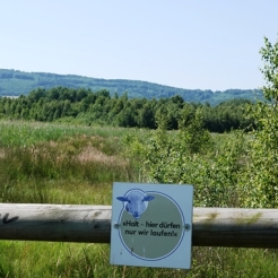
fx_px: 663
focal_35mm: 73
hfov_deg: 23.6
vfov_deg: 23.6
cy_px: 163
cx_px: 167
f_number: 8
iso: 100
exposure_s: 1/160
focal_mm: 17.55
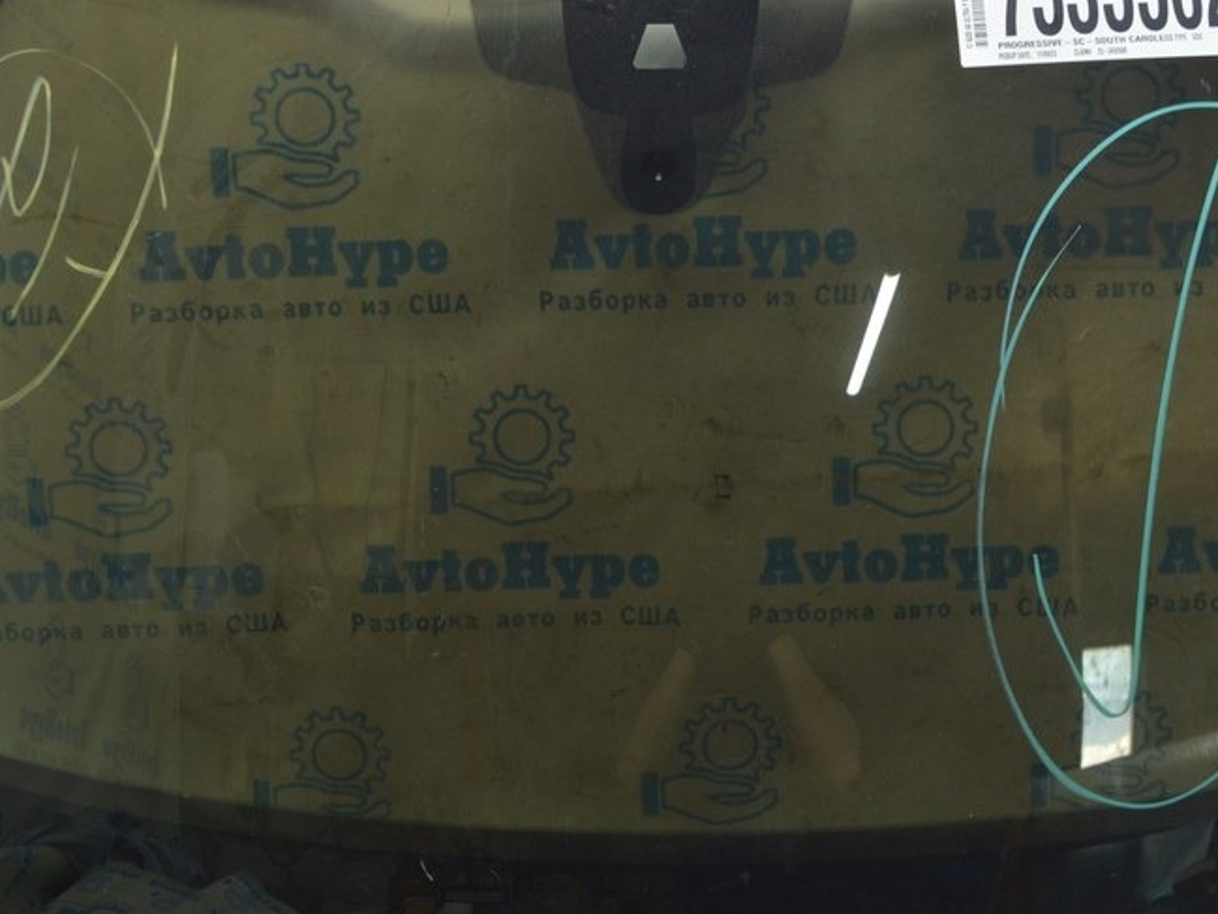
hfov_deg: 38.1
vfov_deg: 29.1
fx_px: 1760
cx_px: 683
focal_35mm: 50
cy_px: 436
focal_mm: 22
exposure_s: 1/20
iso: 400
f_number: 5.6
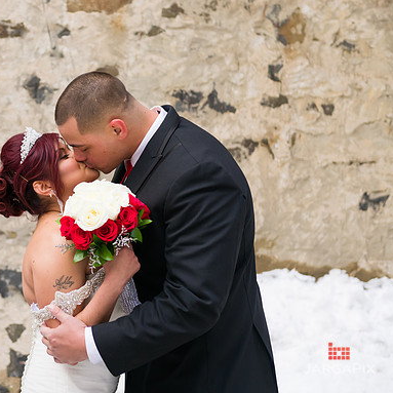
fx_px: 1066
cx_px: 58
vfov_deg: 20.9
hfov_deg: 20.6
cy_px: 167
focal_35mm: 83
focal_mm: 56
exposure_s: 1/400
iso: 200
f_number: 3.2
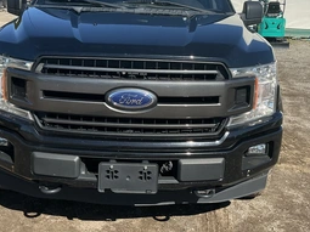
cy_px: 66
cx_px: 141
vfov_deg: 32.4
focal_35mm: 44
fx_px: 394
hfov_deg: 42.9
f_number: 1.8
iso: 25
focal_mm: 3
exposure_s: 1/1451
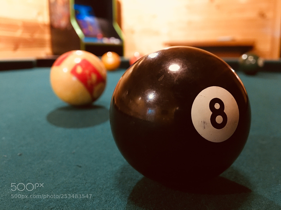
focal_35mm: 29
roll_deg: -0.1
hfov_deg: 61.7
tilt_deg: -12.0
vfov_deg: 48.2
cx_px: 140
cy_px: 105
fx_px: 235
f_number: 2.2
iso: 400
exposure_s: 1/15
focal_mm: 4.15
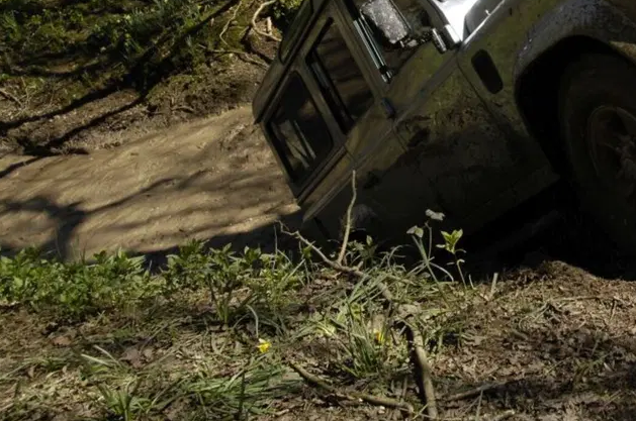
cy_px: 32
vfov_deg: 21.0
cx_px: 593
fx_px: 1111
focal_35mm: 63
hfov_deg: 30.3
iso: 250
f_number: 9
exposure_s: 1/160
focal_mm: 22
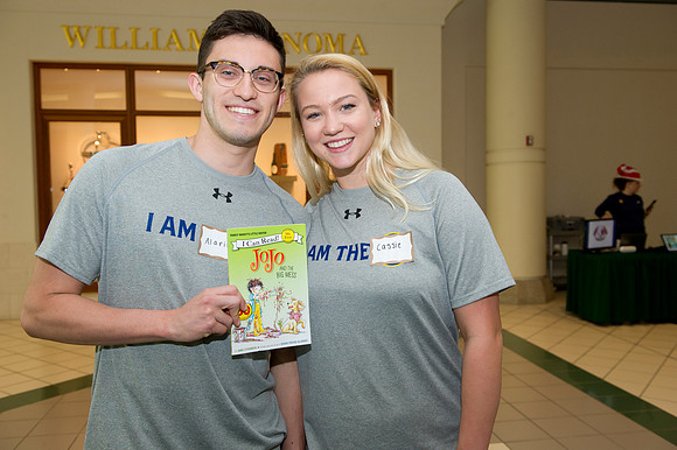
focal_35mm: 32
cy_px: 225
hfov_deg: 58.7
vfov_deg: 41.1
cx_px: 338
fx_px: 601
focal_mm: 32
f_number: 5.6
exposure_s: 1/250
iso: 1250
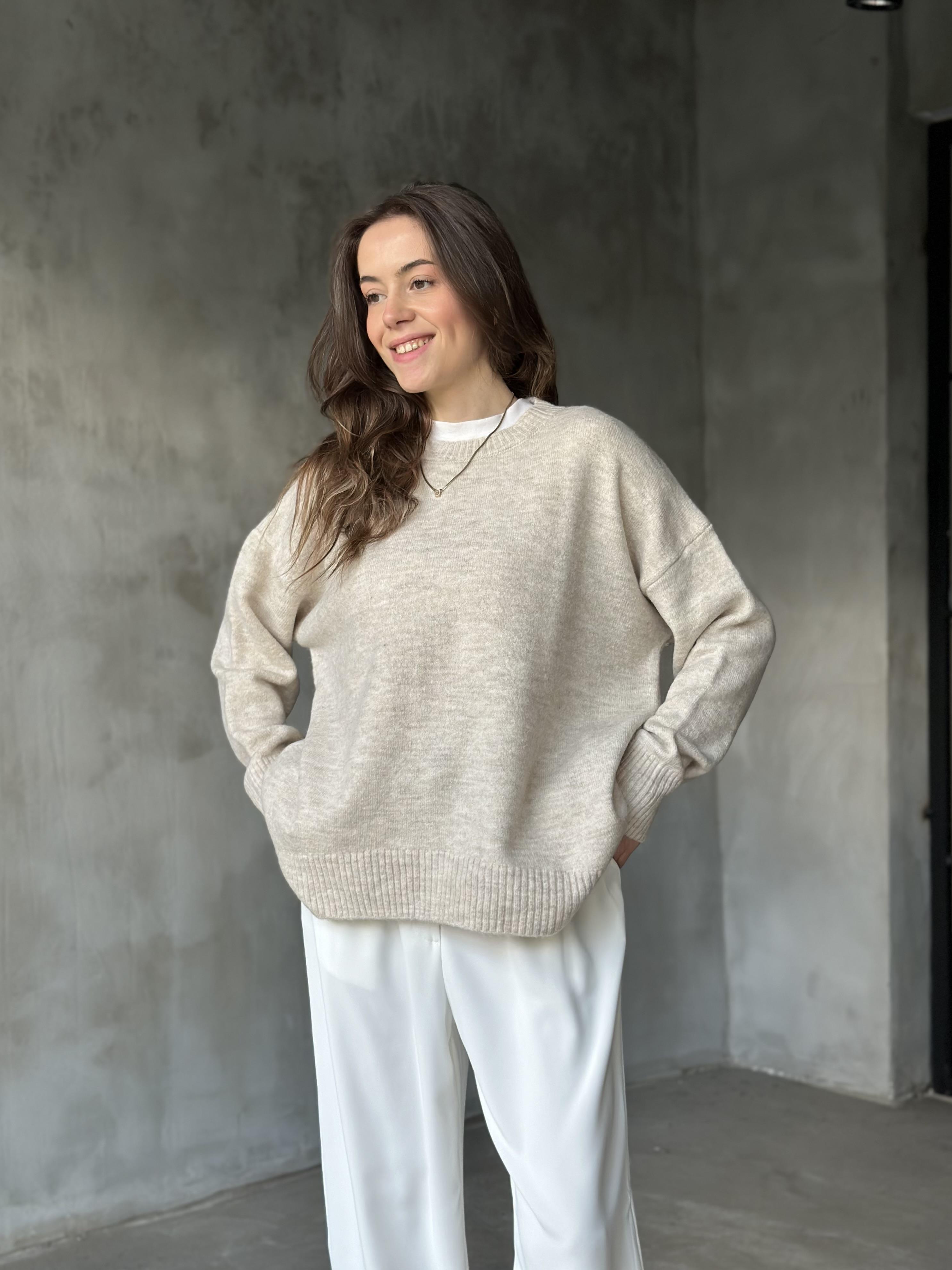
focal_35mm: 49
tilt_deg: -0.5
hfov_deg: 29.7
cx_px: 470
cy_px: 623
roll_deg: +0.0
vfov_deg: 38.9
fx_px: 1797
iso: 125
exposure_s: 1/73
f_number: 1.78
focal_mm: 6.86
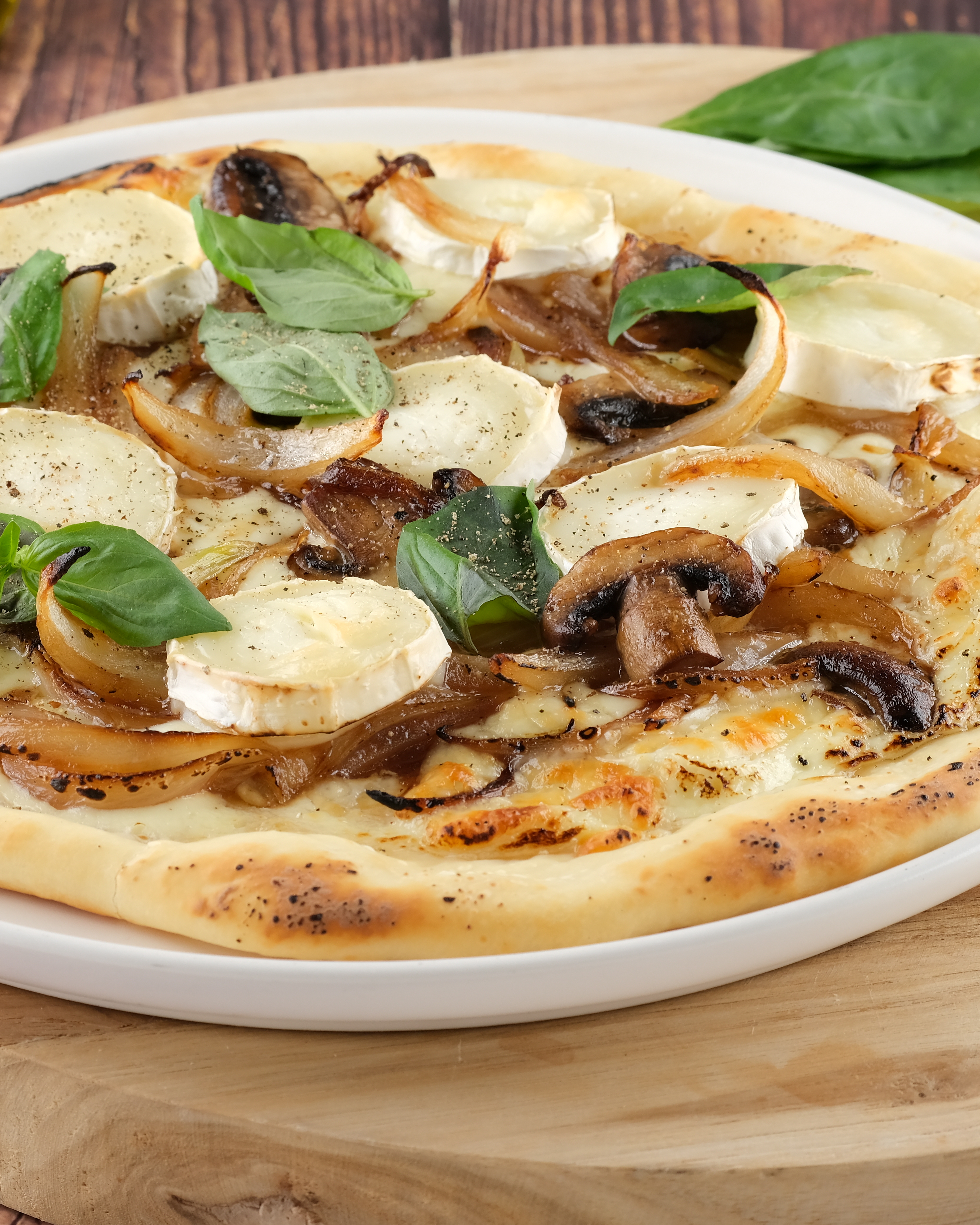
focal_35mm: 127
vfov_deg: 15.2
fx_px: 4604
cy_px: 613
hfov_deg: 12.1
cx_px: 353
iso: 200
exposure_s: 1/30
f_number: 10
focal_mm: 60
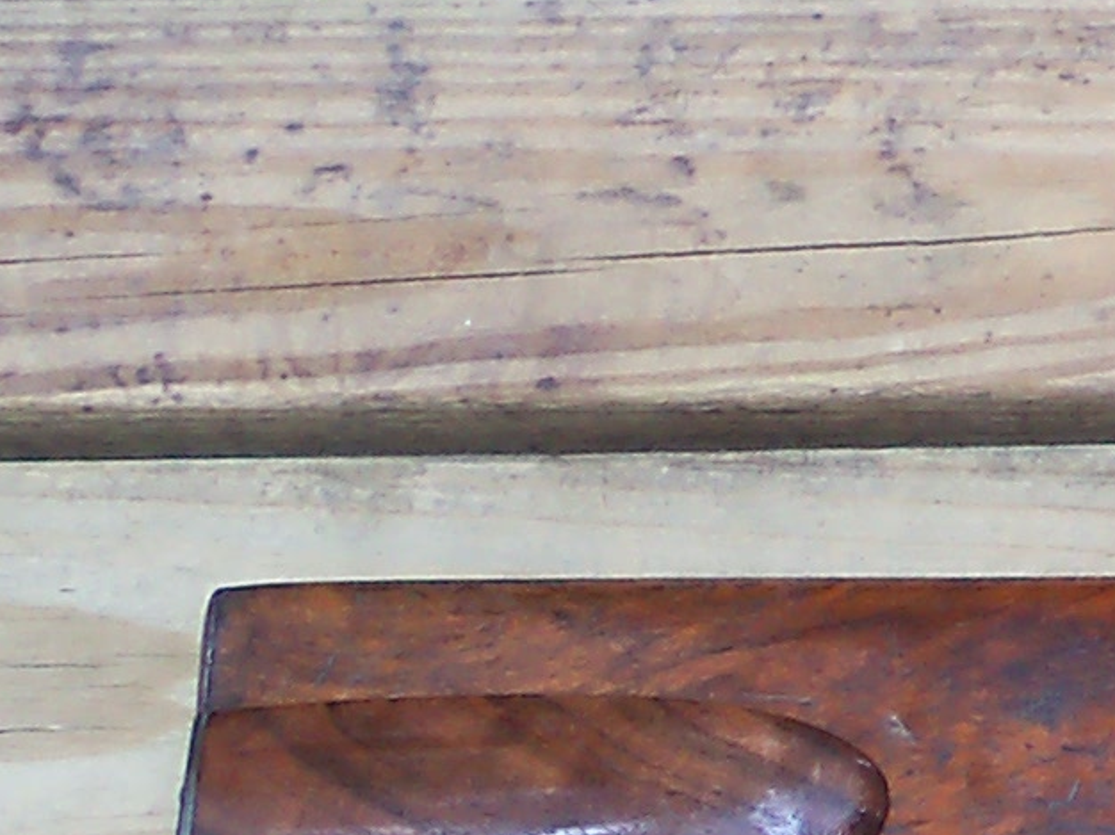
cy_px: 1303
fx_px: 6568
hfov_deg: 8.6
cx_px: 2921
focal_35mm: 204
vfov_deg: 7.1
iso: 80
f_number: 3.5
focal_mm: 6.2
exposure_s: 1/50
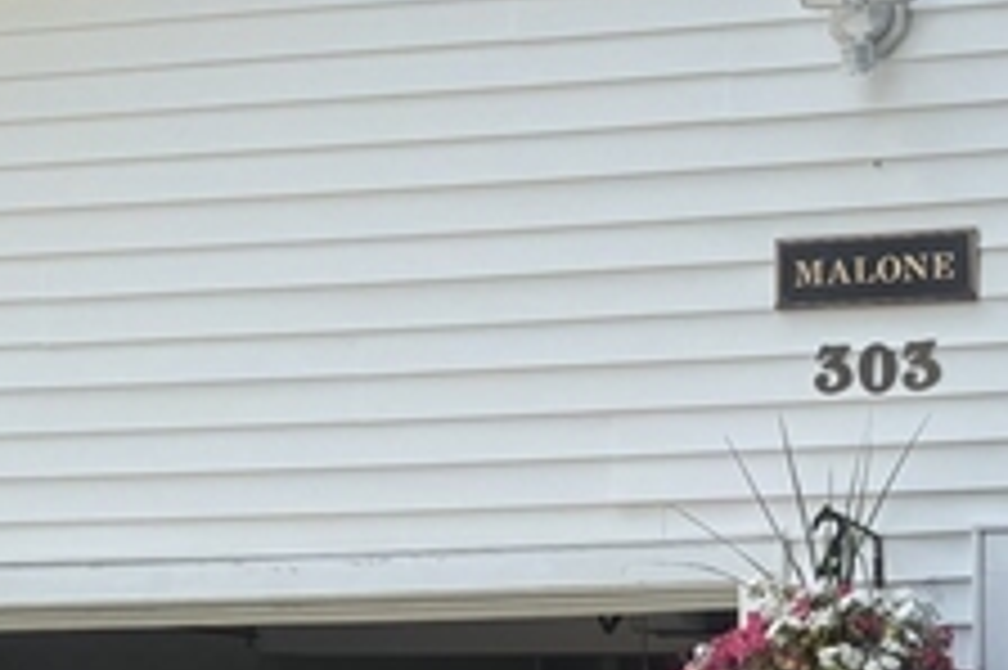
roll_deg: -0.3
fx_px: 3190
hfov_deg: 17.5
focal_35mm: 114
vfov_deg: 11.6
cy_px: 931
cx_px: 1026
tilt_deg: -1.2
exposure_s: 1/1585
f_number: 1.78
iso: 100
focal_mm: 6.76
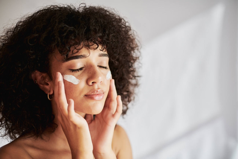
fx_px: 331
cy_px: 80
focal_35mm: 50
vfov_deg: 27.0
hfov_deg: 39.6
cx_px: 119
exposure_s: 1/1000
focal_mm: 50
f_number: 2
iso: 200
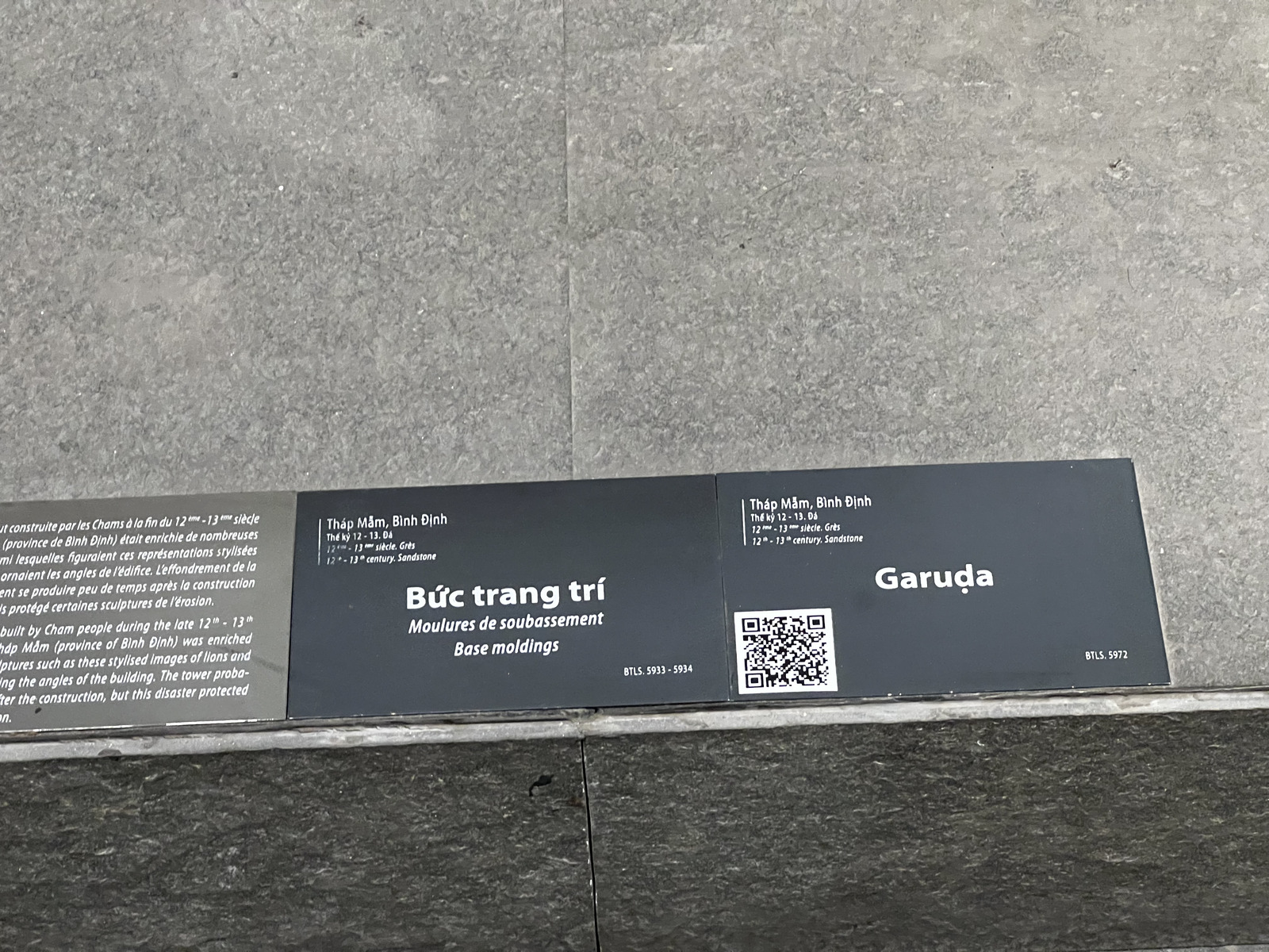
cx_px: 634
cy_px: 476
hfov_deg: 25.3
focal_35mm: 77
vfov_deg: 19.1
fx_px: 2823
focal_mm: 9
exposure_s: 1/50
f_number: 2.8
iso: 640
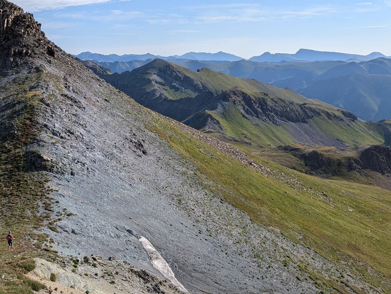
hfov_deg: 37.8
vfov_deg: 30.9
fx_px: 531
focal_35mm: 47
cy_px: 140
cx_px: 42
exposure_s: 1/1637
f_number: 1.68
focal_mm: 6.9
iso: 19
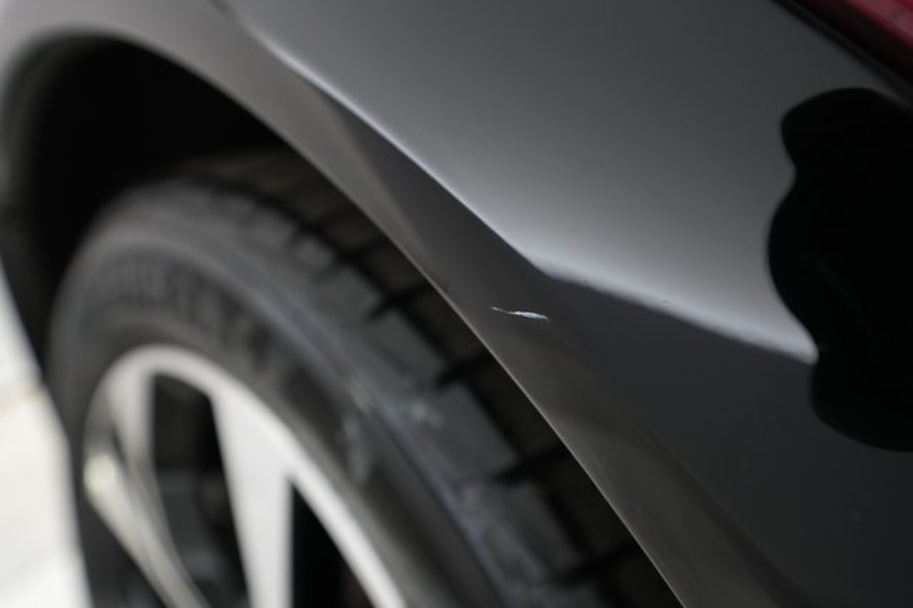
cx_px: 456
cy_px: 304
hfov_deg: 65.5
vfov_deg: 46.4
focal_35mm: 28
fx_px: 710
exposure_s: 1/80
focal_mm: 28
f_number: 4.5
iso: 3200
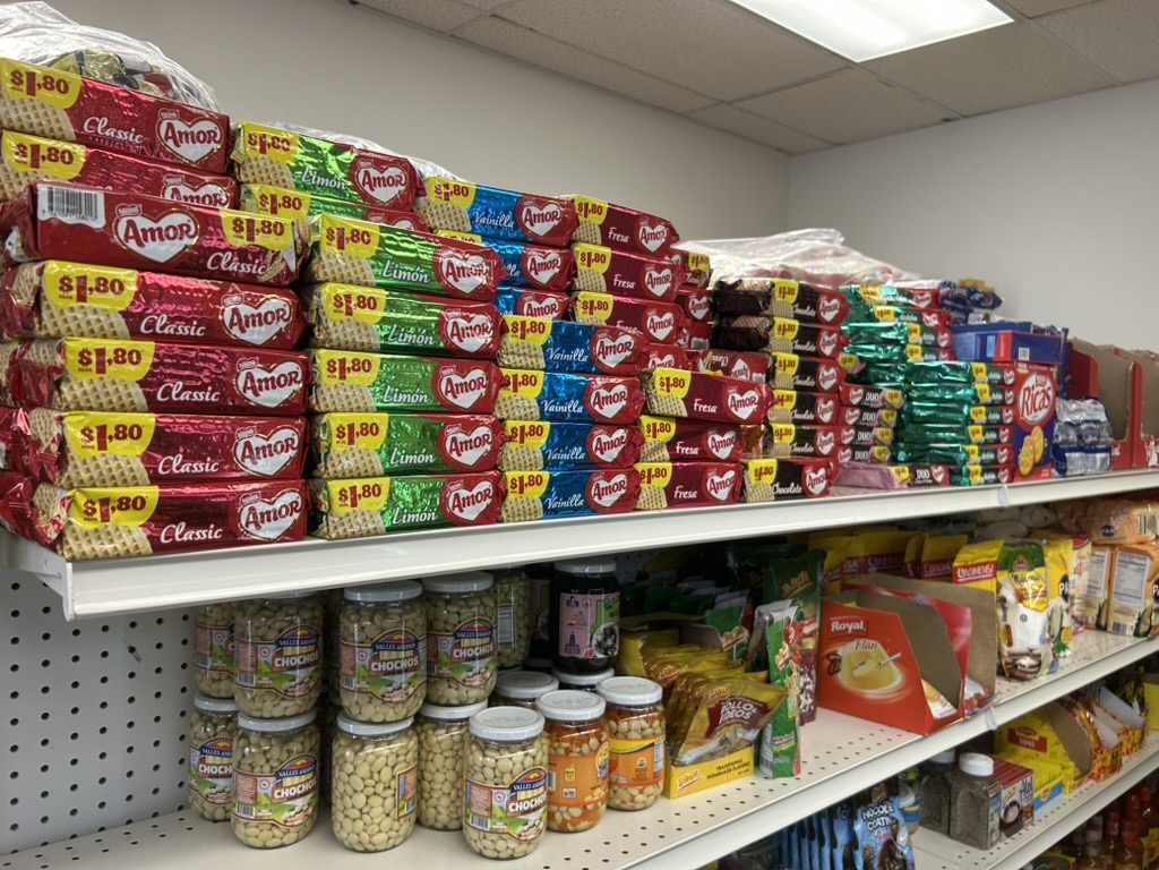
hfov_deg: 67.3
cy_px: 435
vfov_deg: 53.1
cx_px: 580
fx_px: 871
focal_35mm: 26
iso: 100
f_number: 1.5
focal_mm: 5.7
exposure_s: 1/120
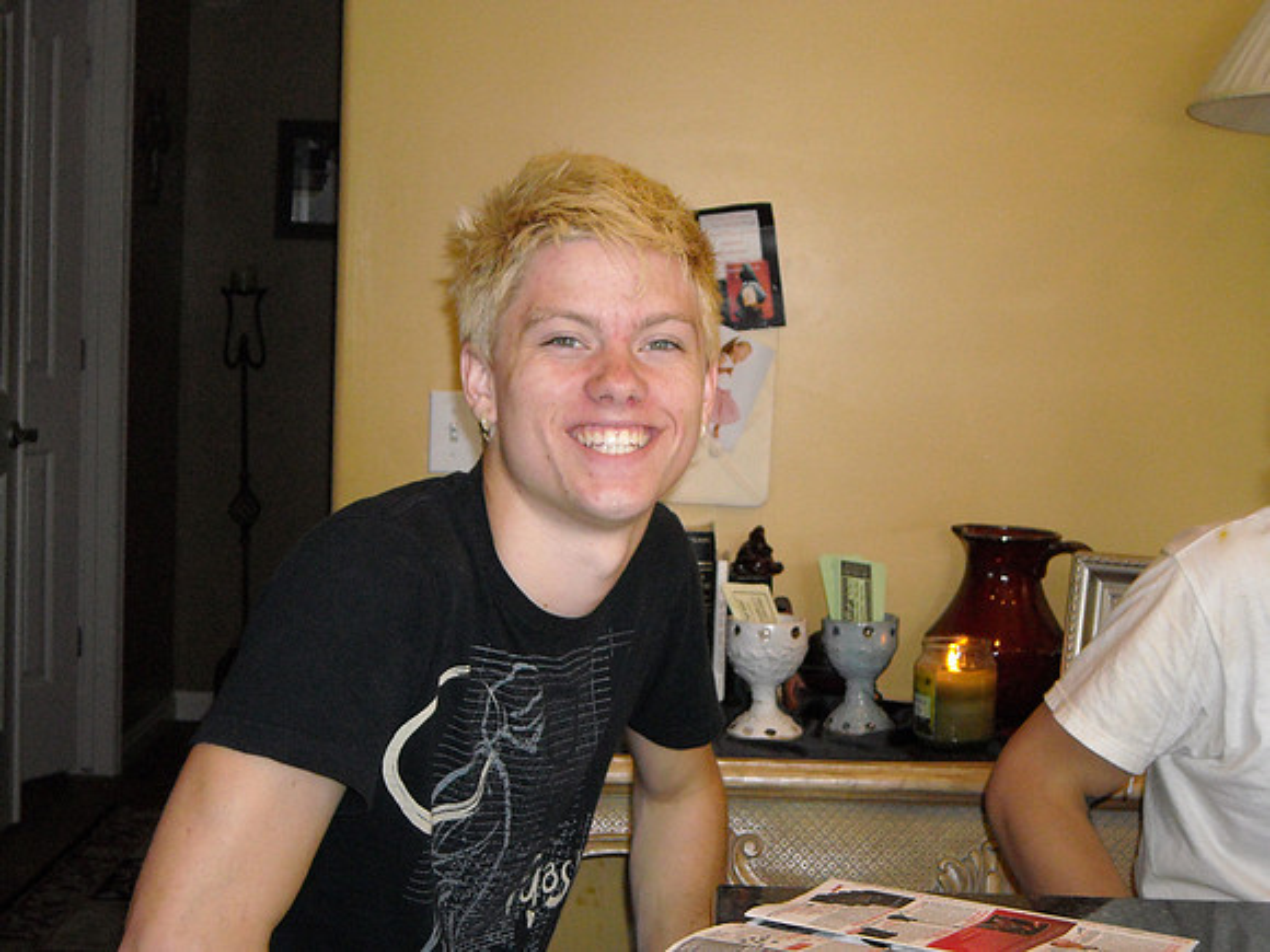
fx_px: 2495
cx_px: 635
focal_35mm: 68
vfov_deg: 21.6
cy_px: 476
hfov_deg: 28.6
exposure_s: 1/125
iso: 400
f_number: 3.7
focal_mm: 11.02
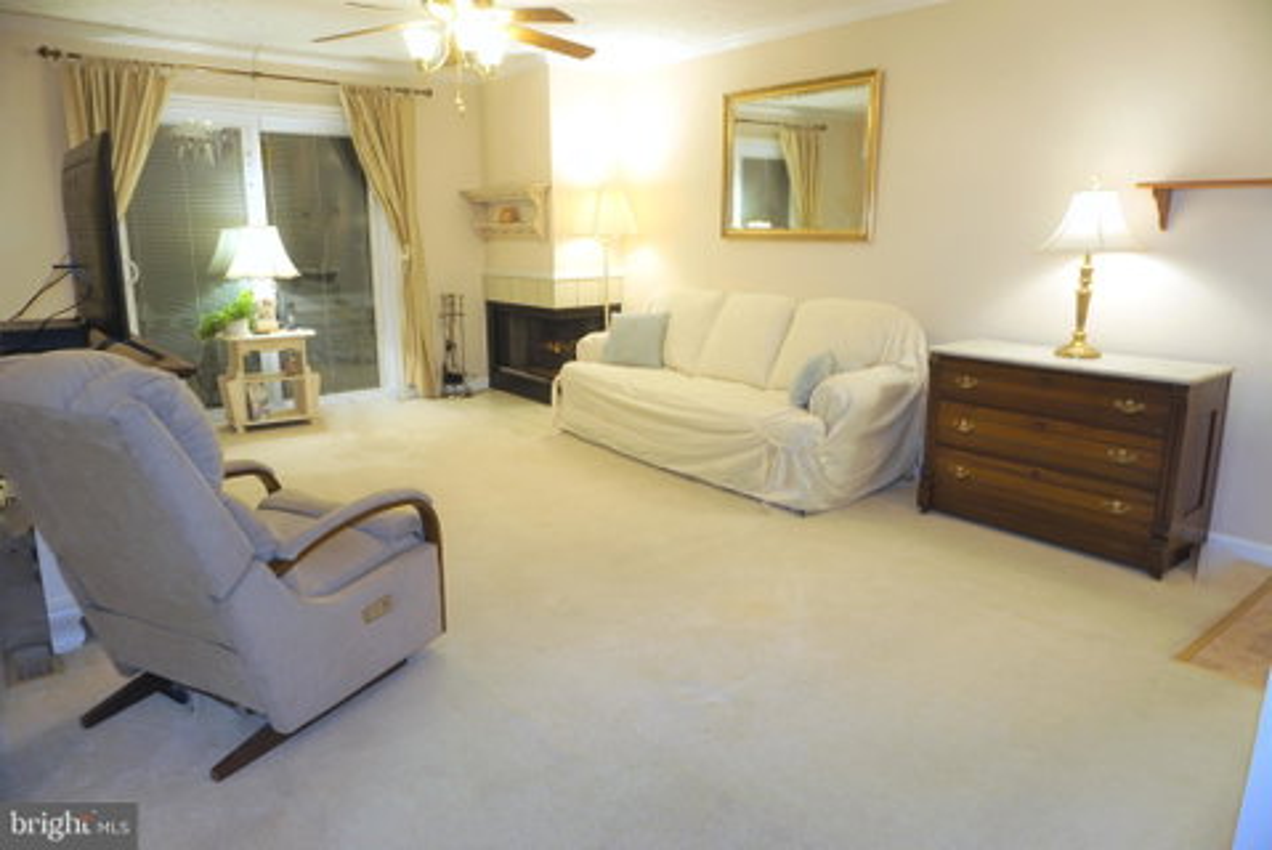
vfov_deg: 53.2
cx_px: 636
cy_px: 425
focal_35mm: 24
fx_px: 848
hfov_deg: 73.7
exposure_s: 1/10
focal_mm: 16
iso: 100
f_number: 3.5
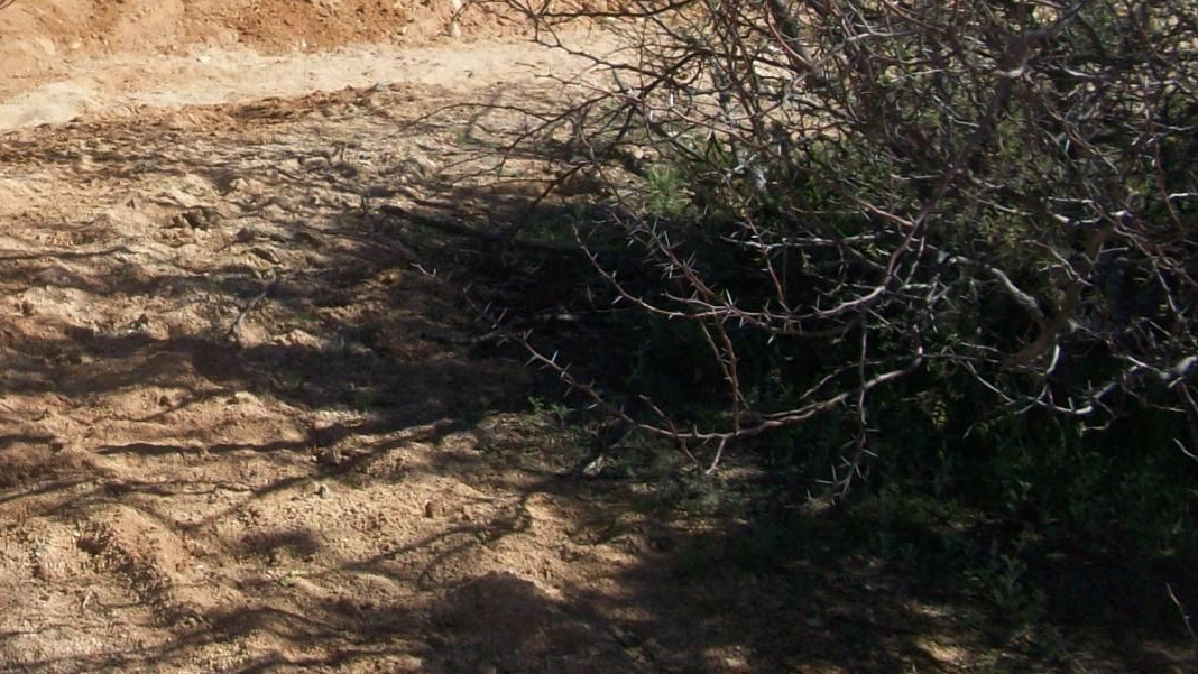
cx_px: 104
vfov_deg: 16.2
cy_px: -181
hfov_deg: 28.5
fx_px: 2256
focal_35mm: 71
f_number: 5.5
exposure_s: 1/275
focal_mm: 5.7
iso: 64
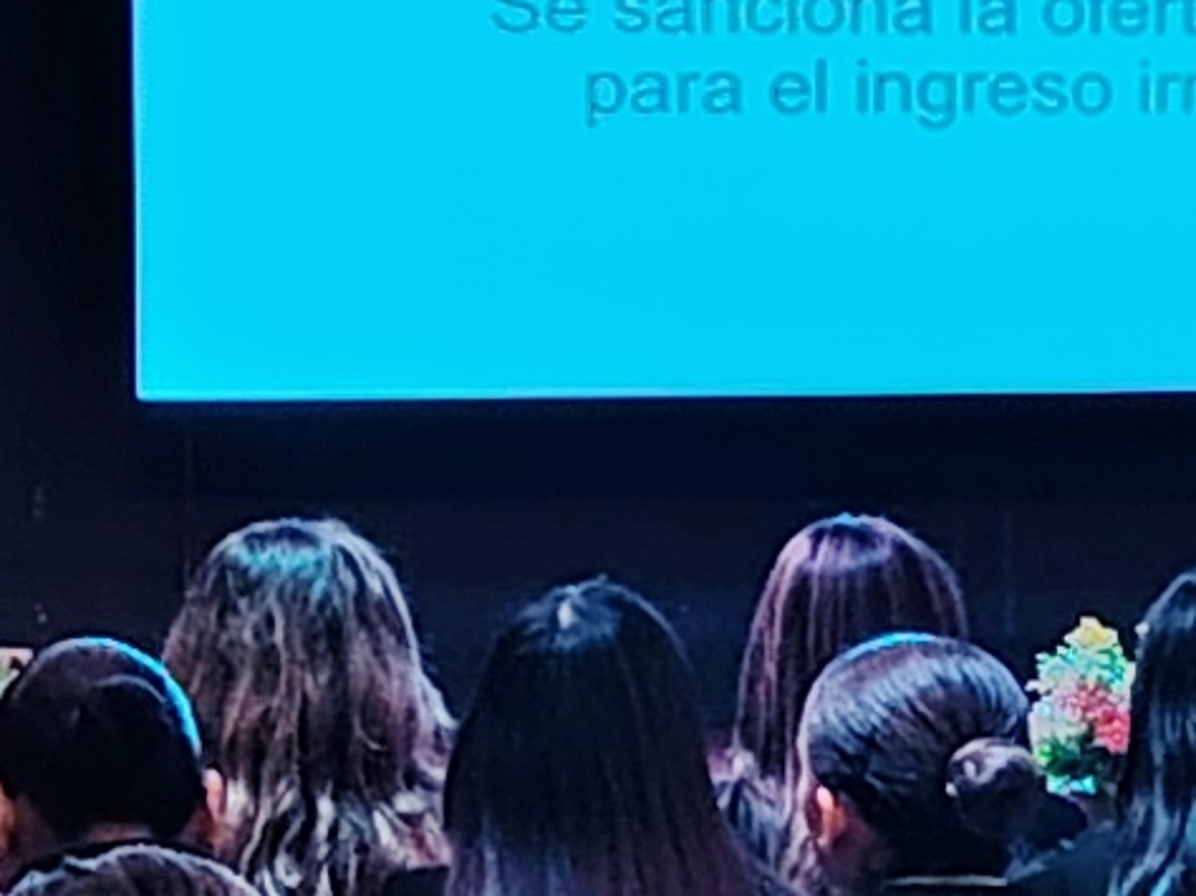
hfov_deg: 9.4
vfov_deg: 7.0
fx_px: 7286
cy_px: 972
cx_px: 749
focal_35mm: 211
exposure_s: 1/25
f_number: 1.75
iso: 594
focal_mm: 5.25
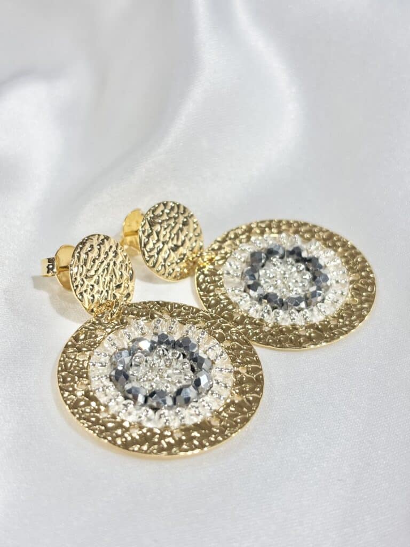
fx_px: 821
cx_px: 205
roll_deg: +5.6
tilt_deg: -31.8
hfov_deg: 28.0
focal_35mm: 52
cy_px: 274
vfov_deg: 36.8
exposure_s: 1/247
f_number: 1.6
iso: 32
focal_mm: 5.96
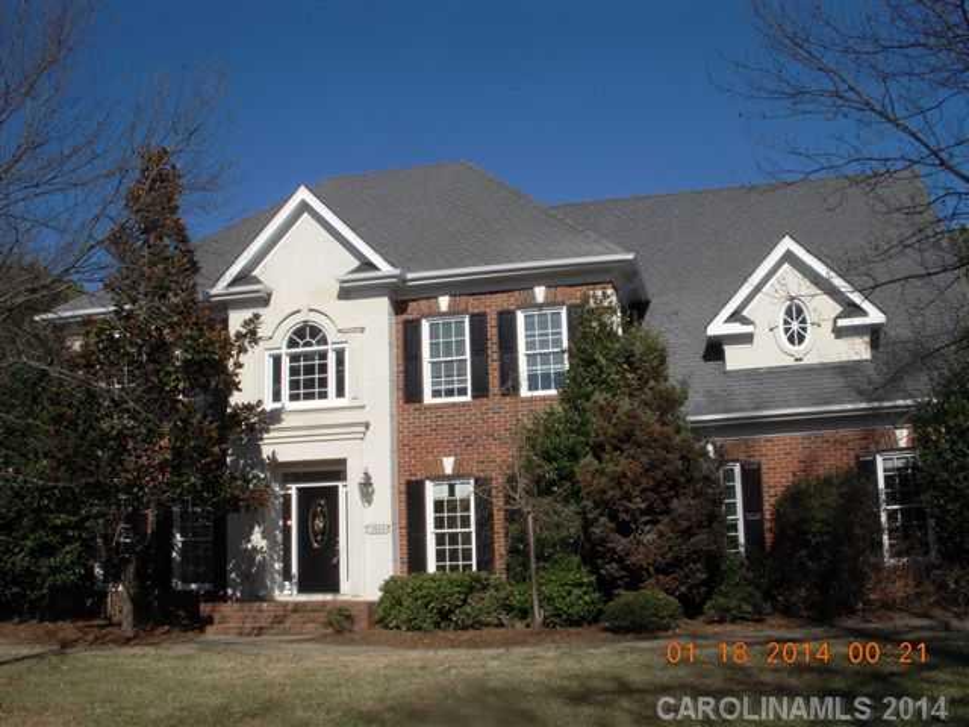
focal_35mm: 38
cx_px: 484
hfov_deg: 49.0
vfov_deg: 37.7
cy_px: 364
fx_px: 1064
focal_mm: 6.3
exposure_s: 1/500
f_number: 6.6
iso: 100
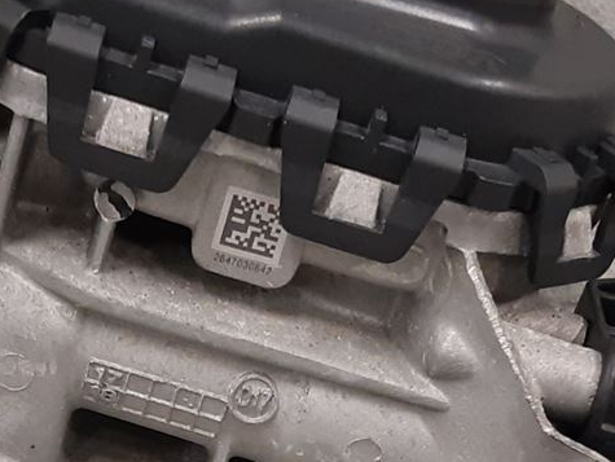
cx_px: 243
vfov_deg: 13.0
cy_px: 485
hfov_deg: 17.5
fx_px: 1991
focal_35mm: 112
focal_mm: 3.93
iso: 200
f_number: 1.7
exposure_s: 1/50
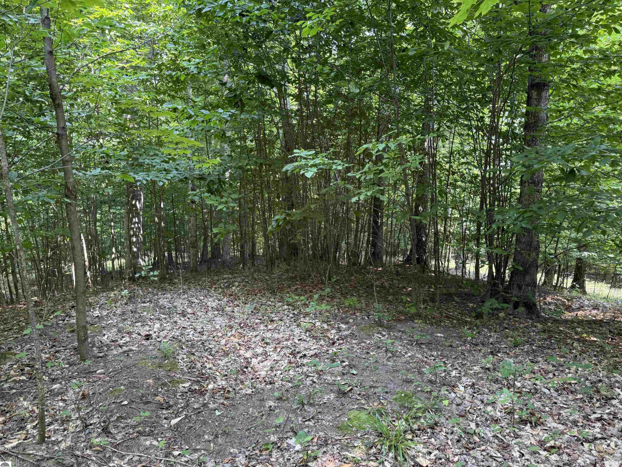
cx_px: 322
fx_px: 449
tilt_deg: -4.7
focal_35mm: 25
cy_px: 231
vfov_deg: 54.9
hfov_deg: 69.4
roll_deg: -0.1
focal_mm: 6.76
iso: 125
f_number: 1.78
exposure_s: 1/121
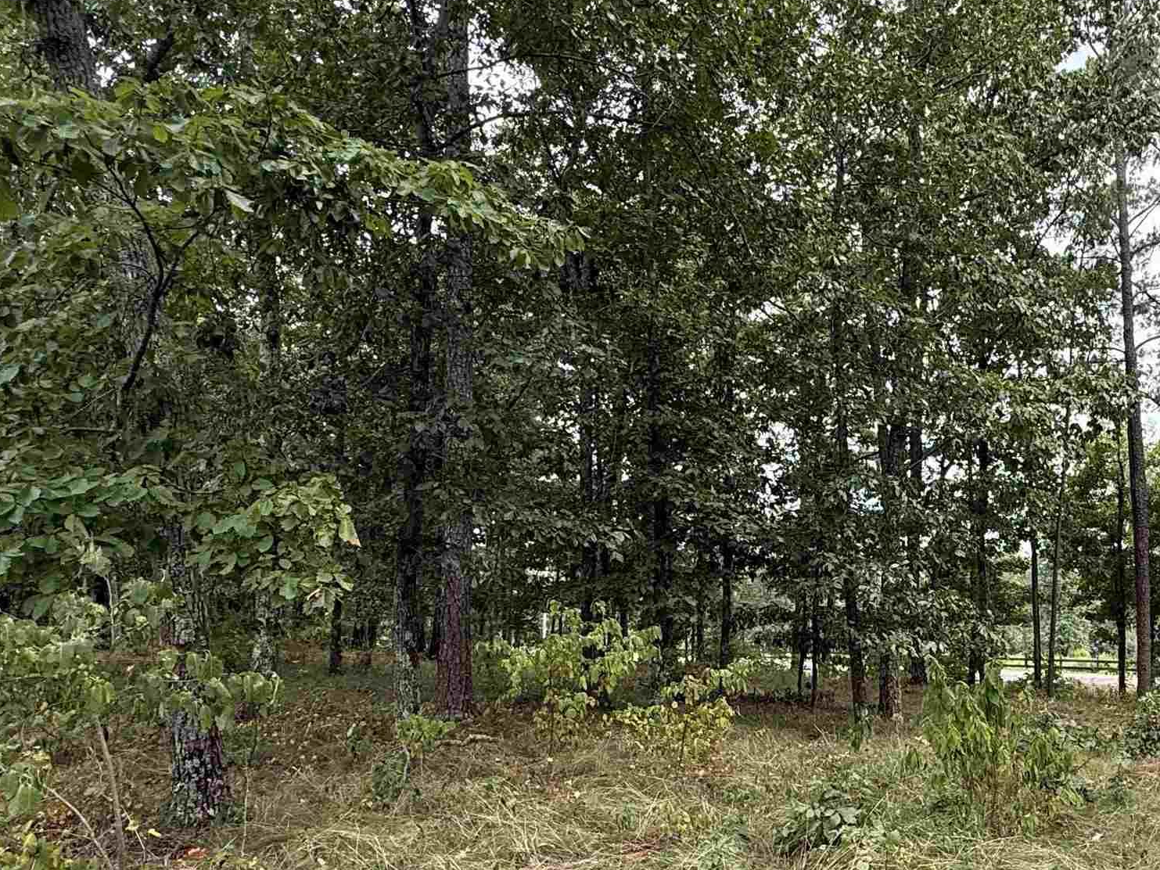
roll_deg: +3.0
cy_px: 502
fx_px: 972
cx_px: 885
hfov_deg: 58.1
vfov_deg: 48.1
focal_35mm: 29
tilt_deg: +4.7
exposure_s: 1/331
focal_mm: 2.22
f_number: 2.2
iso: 64
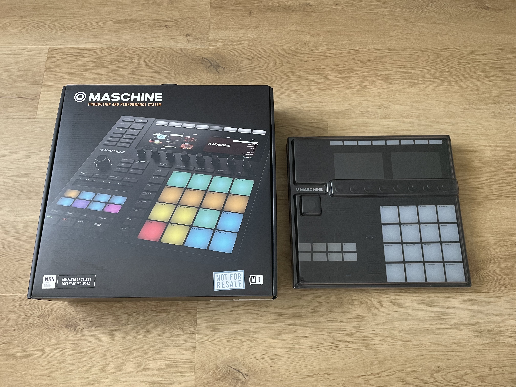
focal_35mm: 26
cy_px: 194
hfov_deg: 67.3
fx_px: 388
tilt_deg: -72.9
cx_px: 258
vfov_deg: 53.1
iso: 320
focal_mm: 4.2
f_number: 1.6
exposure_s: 1/60
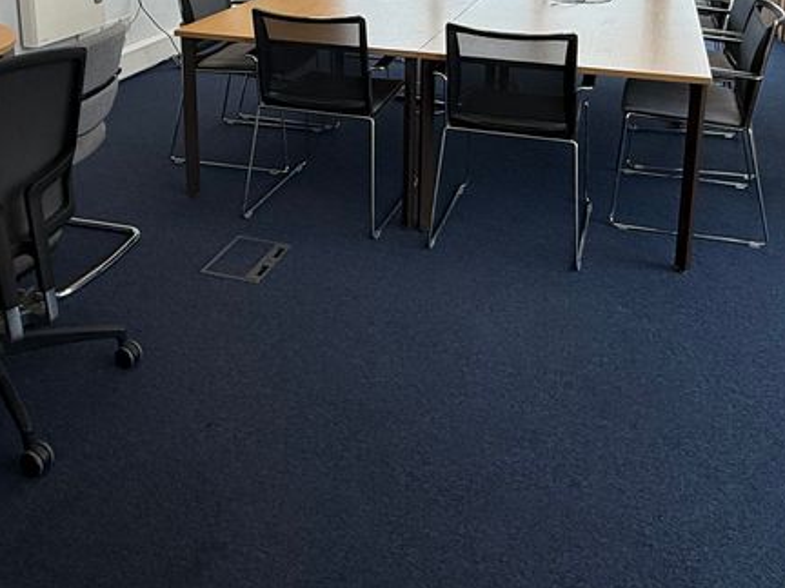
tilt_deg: -10.3
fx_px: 816
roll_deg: -1.1
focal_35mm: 36
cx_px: 423
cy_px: -5
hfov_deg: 51.3
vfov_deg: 35.7
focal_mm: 2.22
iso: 50
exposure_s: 1/164
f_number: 2.2
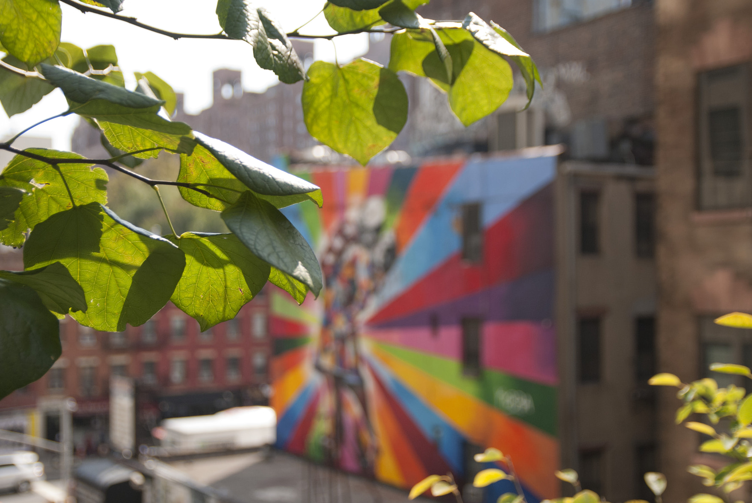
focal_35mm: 51
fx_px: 1058
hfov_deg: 39.1
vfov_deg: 26.8
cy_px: 251
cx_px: 370
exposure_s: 1/1250
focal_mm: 29
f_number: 2.8
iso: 160
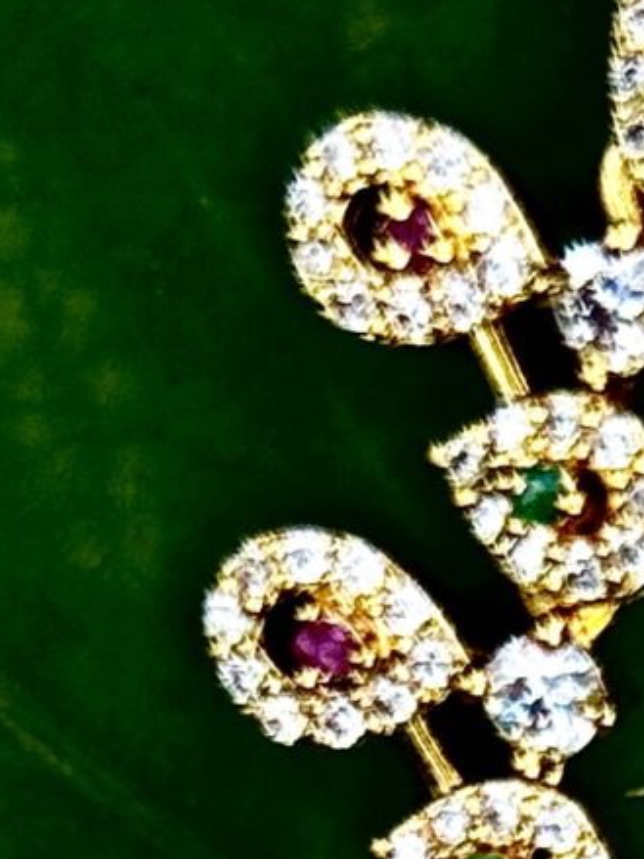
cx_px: 1529
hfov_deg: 5.2
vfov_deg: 6.6
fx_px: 6949
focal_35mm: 280
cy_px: 2387
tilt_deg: -84.4
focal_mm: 6.76
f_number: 1.78
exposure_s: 1/437
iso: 64
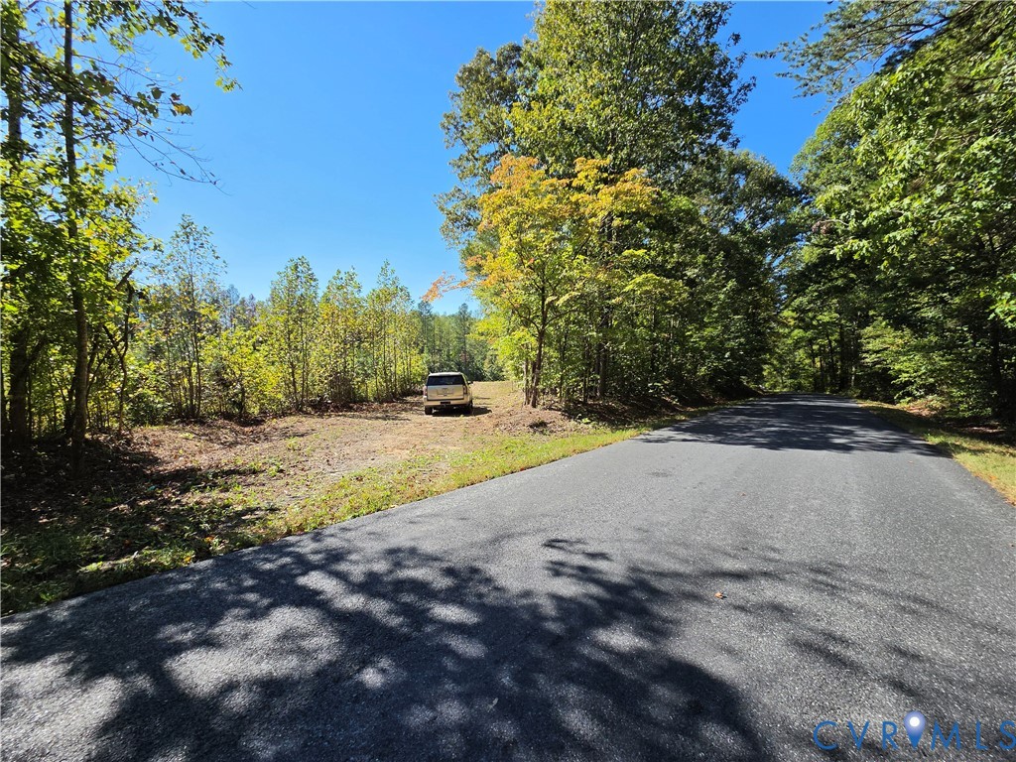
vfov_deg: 89.9
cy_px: 381
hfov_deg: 106.2
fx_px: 382
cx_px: 508
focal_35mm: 13
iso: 100
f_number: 2.2
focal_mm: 2.2
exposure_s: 1/2510
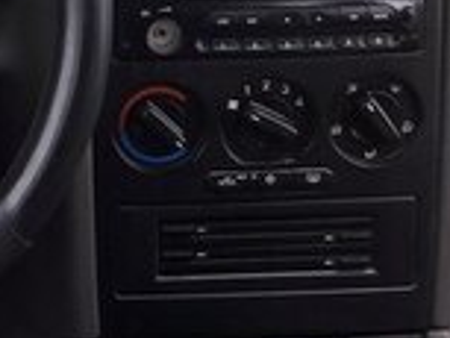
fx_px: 1574
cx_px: -368
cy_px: -122
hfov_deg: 14.3
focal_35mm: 121
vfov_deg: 11.9
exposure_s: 1/134
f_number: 1.9
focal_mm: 3.7
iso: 40
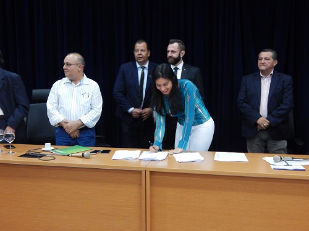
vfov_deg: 37.7
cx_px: 154
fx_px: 339
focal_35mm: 38
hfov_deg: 49.0
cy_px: 116
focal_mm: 6.8
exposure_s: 1/8
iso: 720
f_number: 3.4
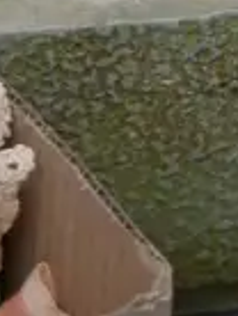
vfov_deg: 6.6
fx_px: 2303
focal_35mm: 252
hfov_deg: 5.9
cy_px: -854
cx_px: 352
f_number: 4
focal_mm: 17
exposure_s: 1/60
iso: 2000
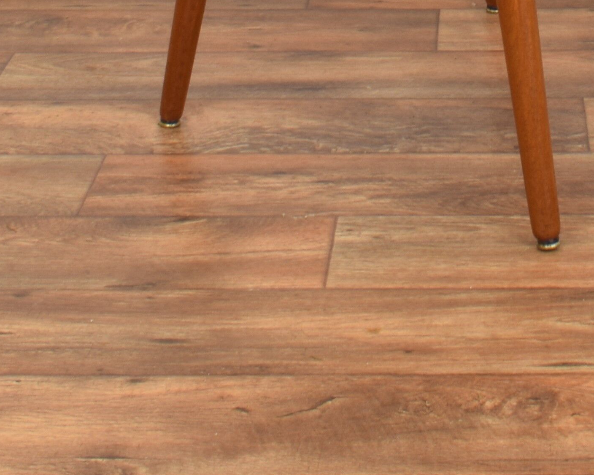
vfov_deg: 11.5
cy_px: -349
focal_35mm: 126
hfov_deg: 15.1
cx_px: 507
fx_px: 2215
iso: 100
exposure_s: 4
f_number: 25
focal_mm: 21
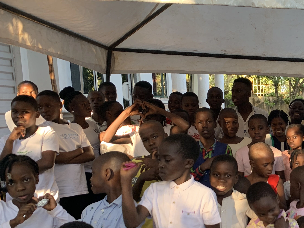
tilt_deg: -8.3
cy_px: 166
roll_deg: +0.4
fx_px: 413
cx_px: 274
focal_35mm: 47
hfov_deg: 37.7
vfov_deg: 30.5
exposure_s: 1/121
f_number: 1.8
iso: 64
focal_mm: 4.25
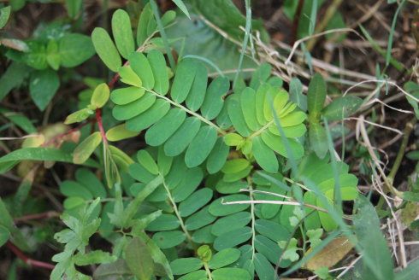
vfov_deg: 16.6
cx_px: 210
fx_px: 961
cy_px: 140
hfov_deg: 24.6
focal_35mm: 82
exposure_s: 1/80
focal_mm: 55
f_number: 5.6
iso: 200
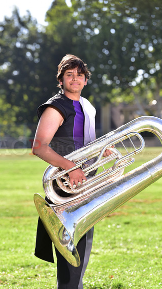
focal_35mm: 137
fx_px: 1048
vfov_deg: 15.7
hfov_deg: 8.8
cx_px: 82
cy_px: 144
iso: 100
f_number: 4.5
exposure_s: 1/250
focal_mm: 130
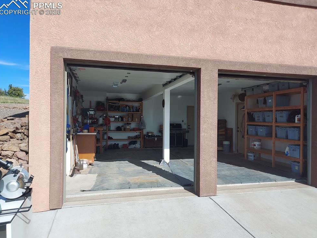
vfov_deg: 53.0
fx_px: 238
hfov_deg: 67.3
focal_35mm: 26
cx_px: 163
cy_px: 120
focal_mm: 4.6
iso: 50
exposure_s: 1/1236
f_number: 2
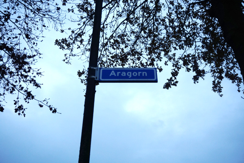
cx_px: 122
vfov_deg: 34.2
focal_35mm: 39
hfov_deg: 49.6
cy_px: 82
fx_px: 264
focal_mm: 26
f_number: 4.5
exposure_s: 1/60
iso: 160
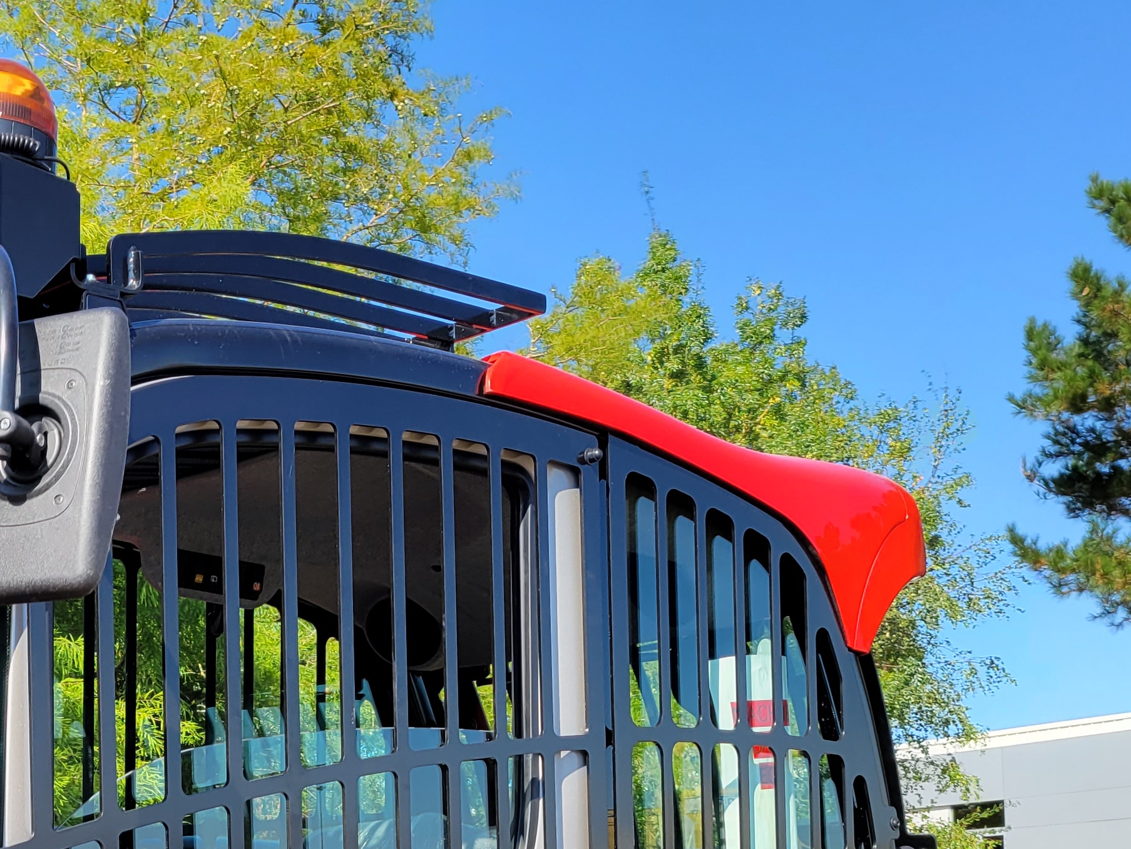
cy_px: 917
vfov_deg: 23.8
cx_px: 64
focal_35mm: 58
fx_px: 1895
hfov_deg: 31.3
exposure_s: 1/929
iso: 40
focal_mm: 5.4
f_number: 1.8
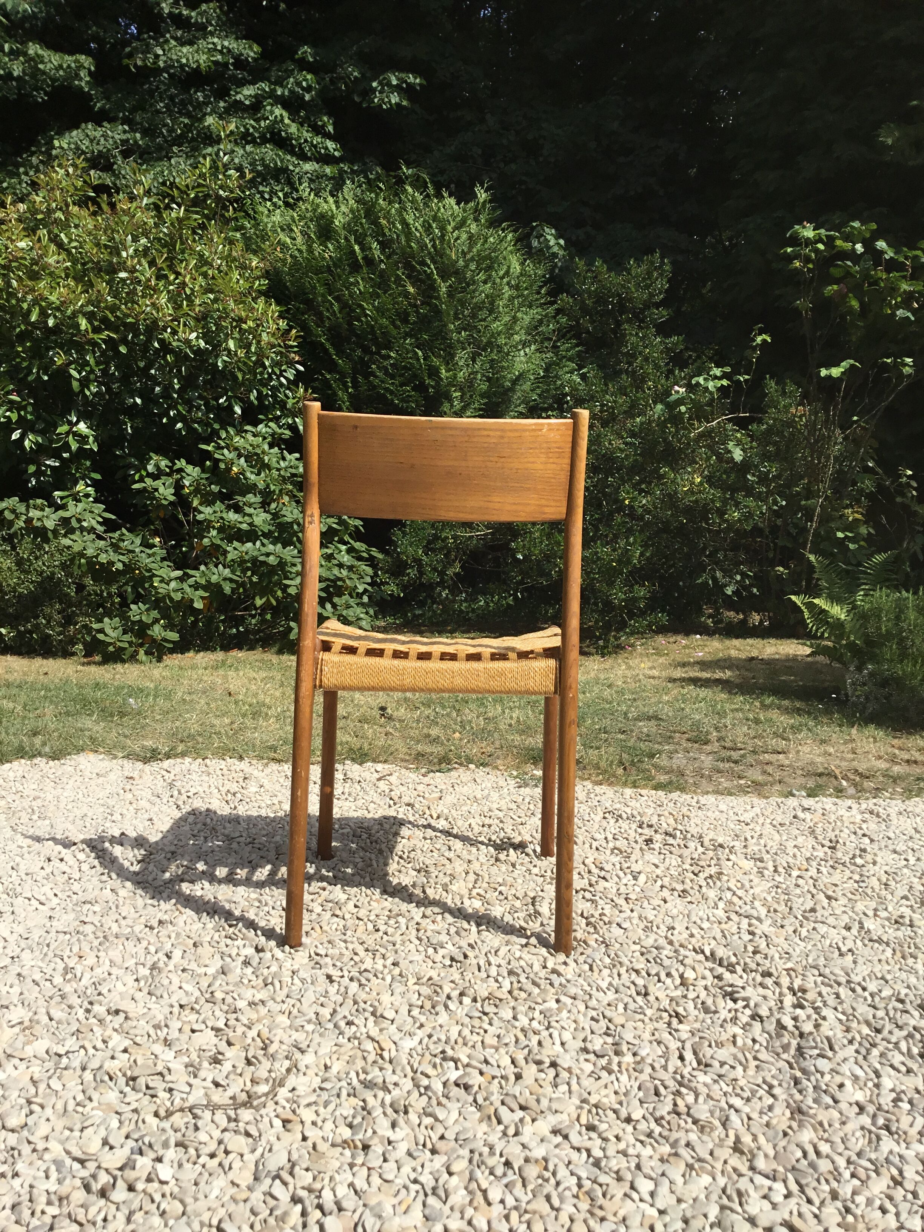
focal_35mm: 31
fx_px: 1103
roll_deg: -3.1
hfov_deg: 45.4
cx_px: 462
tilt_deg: -4.6
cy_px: 616
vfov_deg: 58.4
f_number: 2.4
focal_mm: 3.3
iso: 25
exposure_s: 1/1988
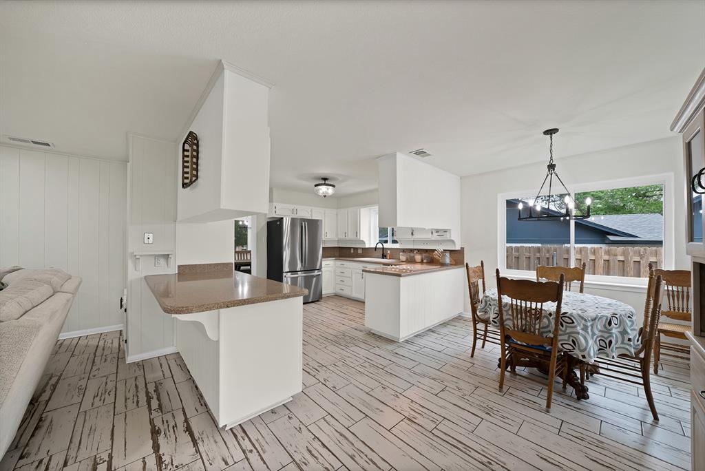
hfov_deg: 112.6
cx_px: 352
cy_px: 236
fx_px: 235
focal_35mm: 12
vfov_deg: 90.1
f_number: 9
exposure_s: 1/6
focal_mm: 12
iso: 640
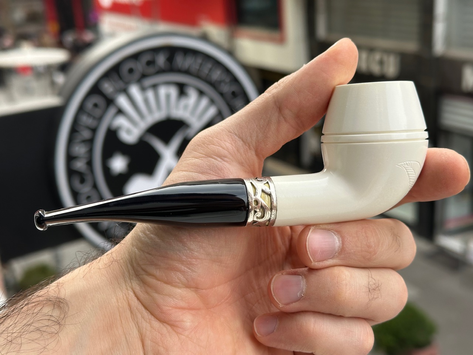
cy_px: 178
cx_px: 236
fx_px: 656
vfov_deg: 30.3
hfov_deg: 39.7
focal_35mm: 48
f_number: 1.78
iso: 64
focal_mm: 6.86
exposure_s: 1/543
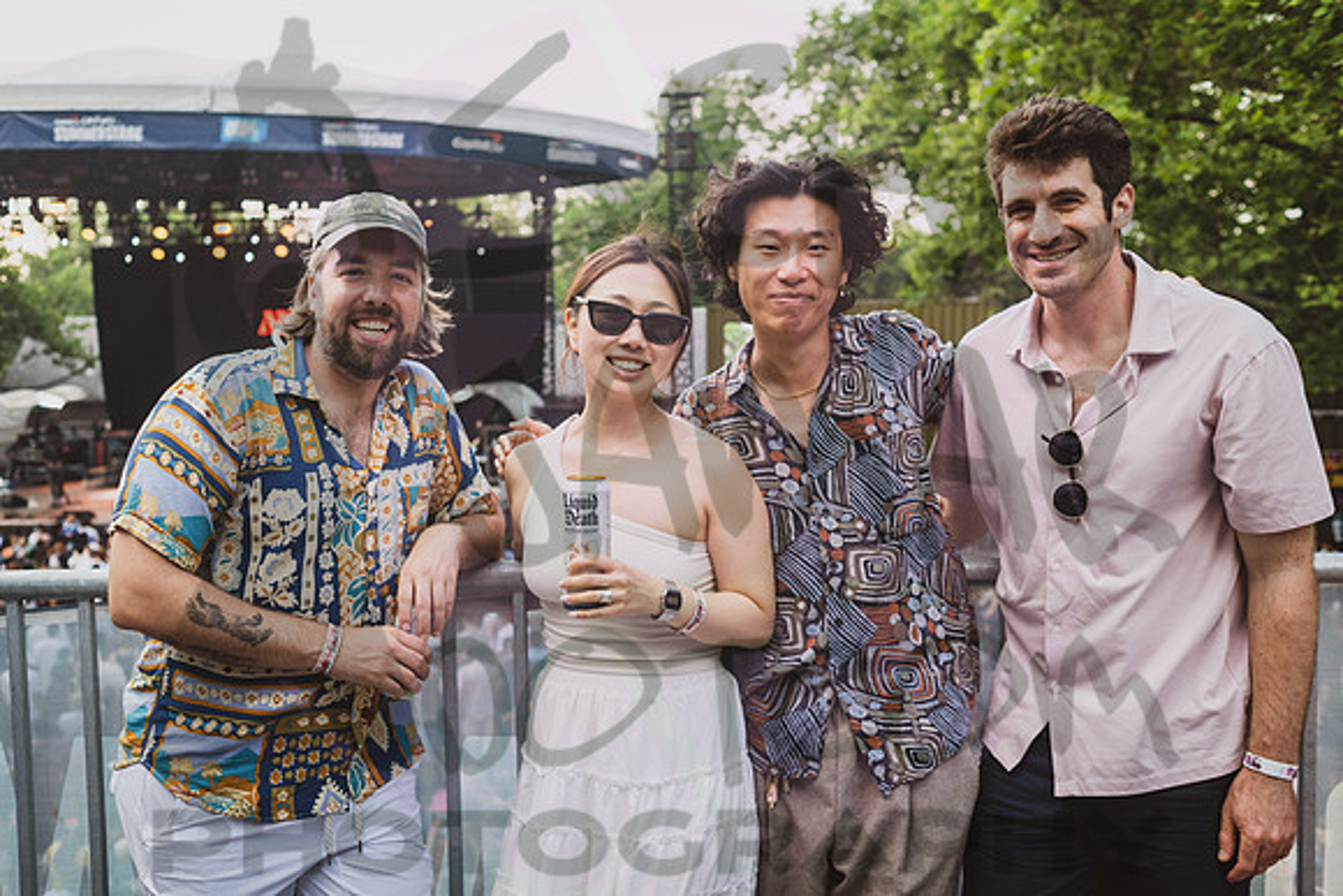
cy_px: 448
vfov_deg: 37.9
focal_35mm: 35
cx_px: 672
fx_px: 1306
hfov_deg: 54.4
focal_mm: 35
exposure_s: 1/320
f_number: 3.5
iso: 800
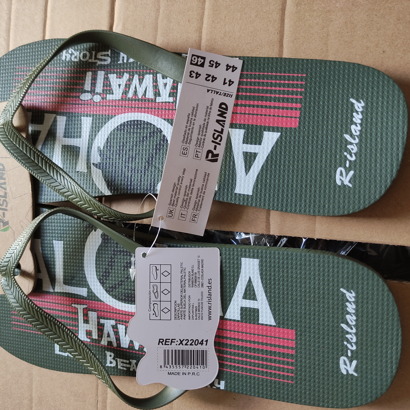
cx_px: 198
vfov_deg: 54.0
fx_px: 402
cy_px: 207
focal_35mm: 30
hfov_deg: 54.0
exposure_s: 1/50
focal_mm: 5.43
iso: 141
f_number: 1.89
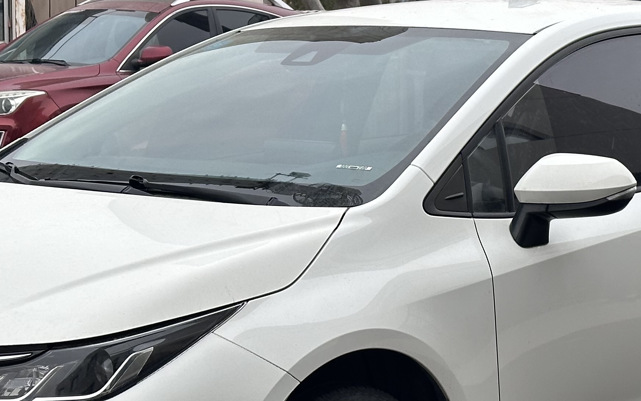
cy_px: 314
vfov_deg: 11.2
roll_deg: -0.8
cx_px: 341
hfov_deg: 17.8
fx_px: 2044
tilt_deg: -7.4
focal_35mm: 117
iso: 64
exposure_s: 1/511
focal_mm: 6.86
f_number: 1.78
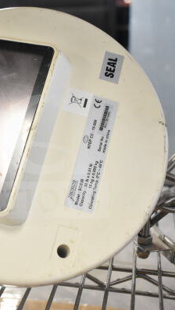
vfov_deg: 39.2
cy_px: 157
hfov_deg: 22.2
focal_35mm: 53
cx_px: 20
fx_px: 437
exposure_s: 1/40
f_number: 3.8
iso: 1800
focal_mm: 22
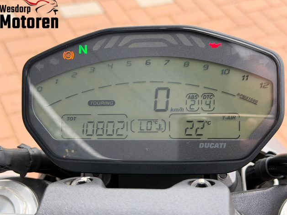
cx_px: 146
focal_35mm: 49
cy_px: 108
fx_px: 406
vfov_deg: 29.7
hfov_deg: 38.9
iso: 64
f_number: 1.78
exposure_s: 1/587
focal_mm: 6.76
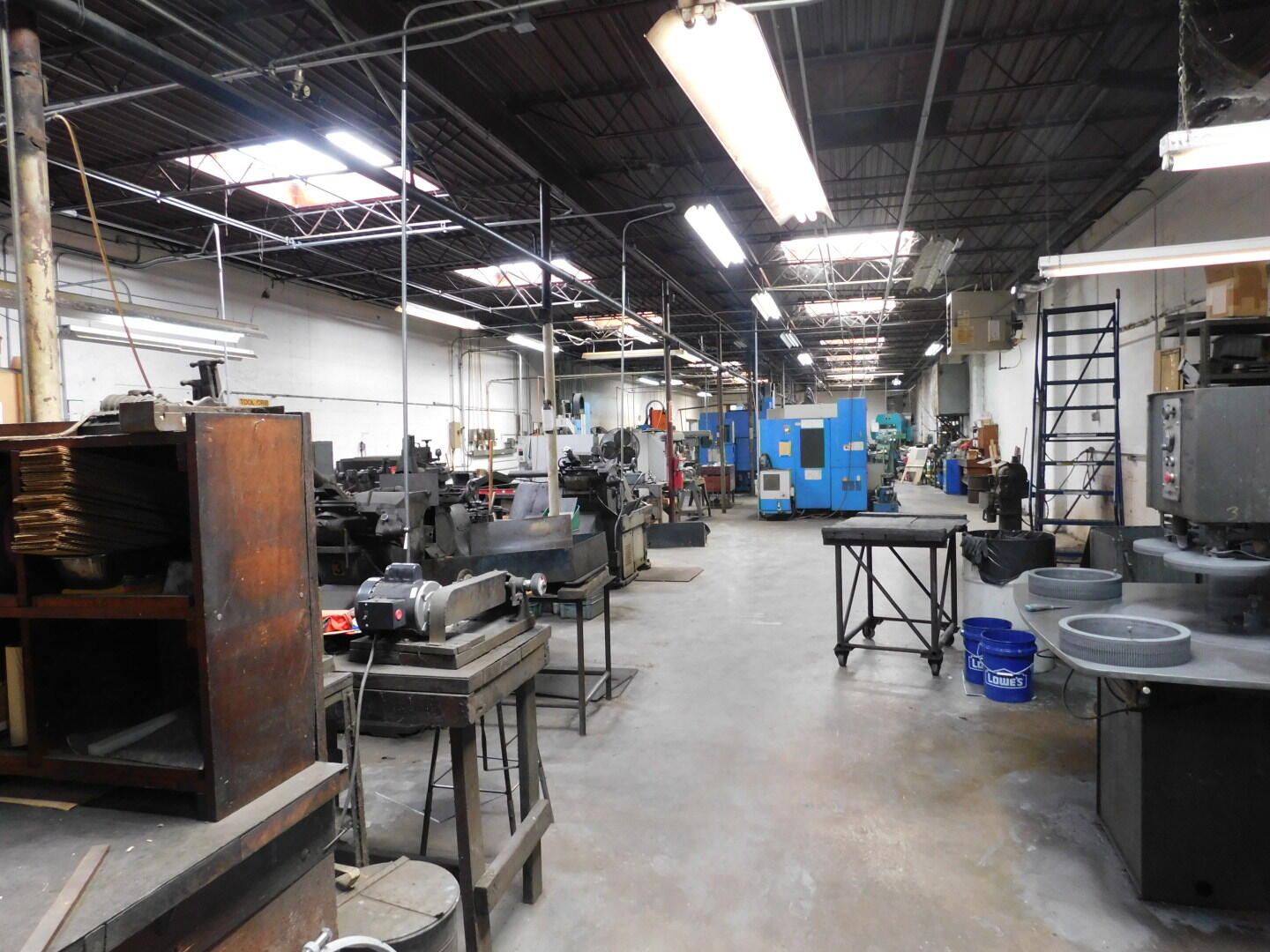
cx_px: 635
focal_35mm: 23
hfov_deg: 73.9
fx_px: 844
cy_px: 476
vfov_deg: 58.9
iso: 280
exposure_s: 1/30
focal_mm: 4
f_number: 3
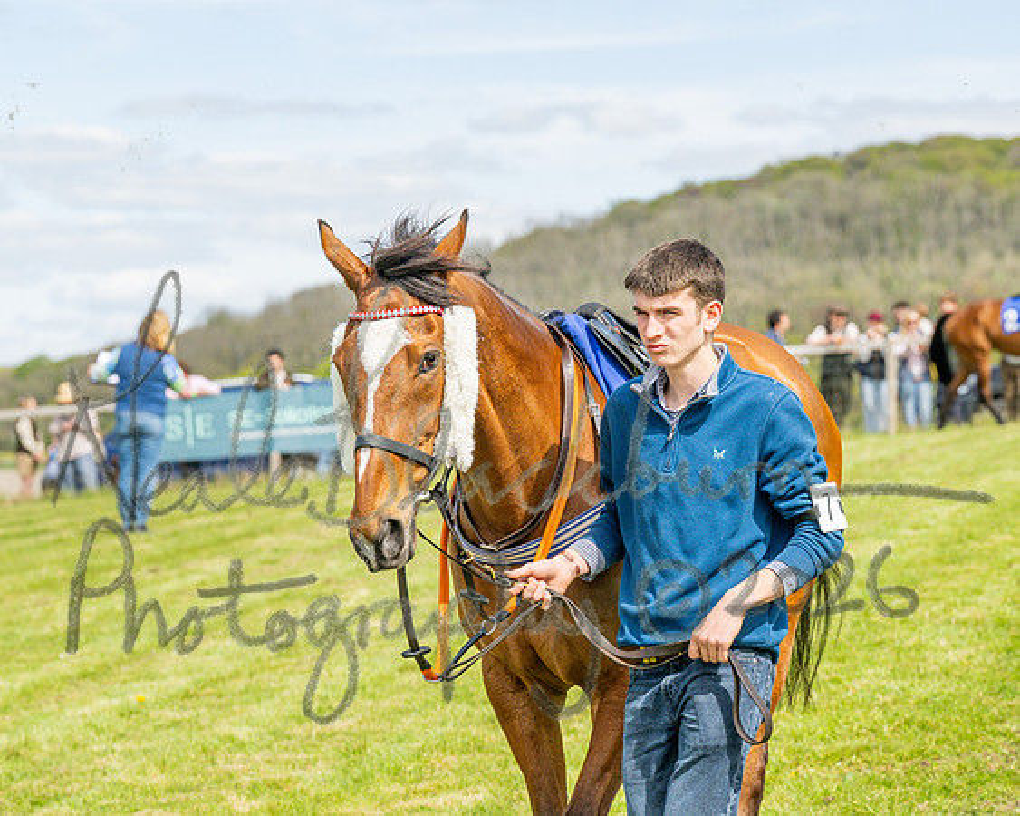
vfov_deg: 10.4
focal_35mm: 149
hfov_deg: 13.0
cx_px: 510
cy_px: 408
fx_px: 4488
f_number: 4.5
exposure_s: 1/2500
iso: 400
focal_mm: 88
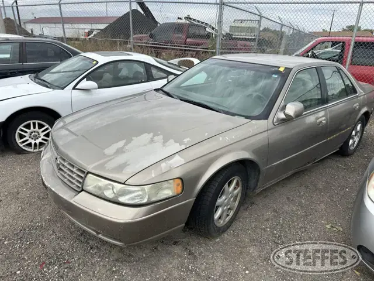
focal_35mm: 24
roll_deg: -1.9
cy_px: 140
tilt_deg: -15.2
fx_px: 259
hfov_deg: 71.6
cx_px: 187
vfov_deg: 56.8
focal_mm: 6.86
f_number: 1.78
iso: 80
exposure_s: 1/1949
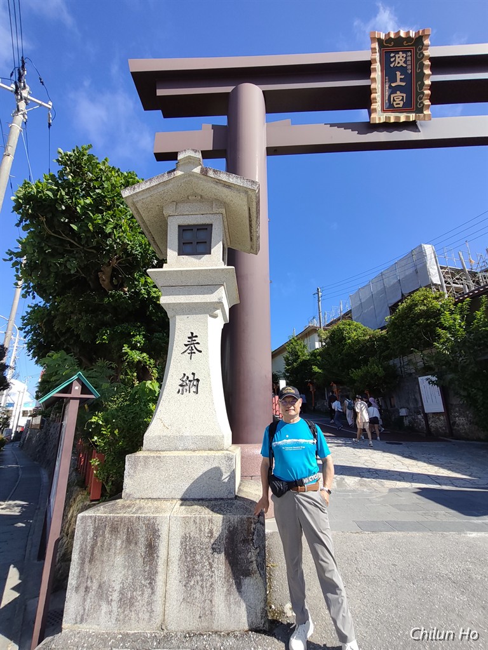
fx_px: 282
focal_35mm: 15
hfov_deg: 81.7
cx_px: 244
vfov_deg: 98.2
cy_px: 325
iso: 50
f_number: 2.2
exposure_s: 1/810
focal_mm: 1.67
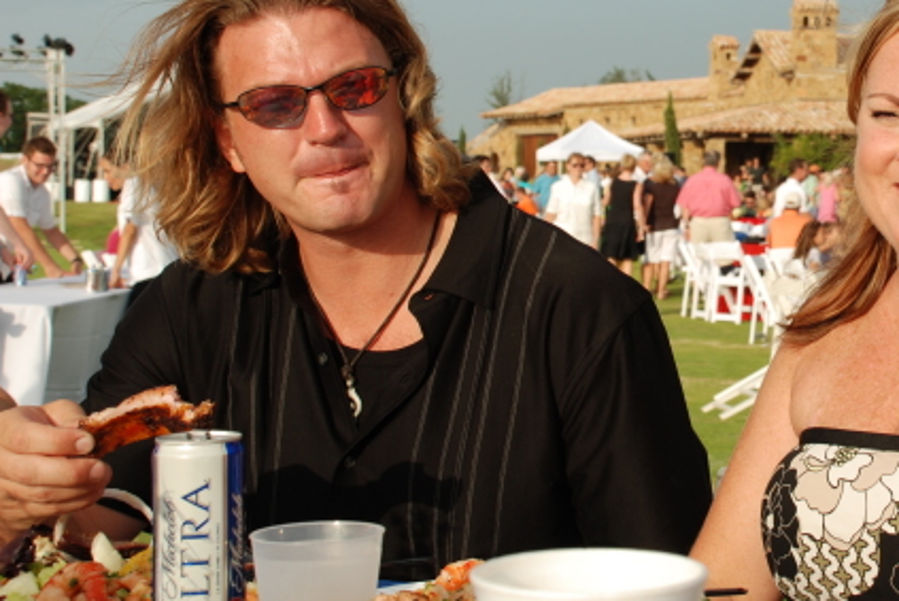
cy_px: 190
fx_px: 2198
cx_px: 767
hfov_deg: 22.7
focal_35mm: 88
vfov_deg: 15.5
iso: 100
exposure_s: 1/200
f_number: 7.1
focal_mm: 31
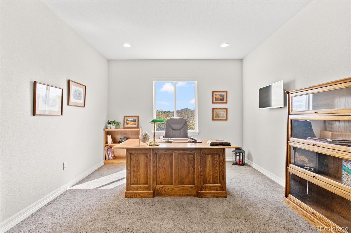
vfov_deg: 70.3
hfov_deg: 93.3
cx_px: 176
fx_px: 166
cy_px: 116
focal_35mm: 17
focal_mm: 17
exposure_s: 1/30
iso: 400
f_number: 8
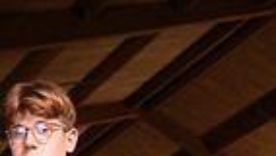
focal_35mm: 123
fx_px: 901
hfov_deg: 17.2
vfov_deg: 8.5
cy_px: 437
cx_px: 43
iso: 250
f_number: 5.6
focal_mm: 37
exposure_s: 1/160
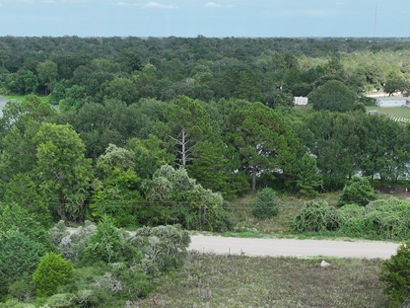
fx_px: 699
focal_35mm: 59
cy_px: 331
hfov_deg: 32.7
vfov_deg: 23.4
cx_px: 194
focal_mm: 12.29
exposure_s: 1/160
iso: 160
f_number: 2.8
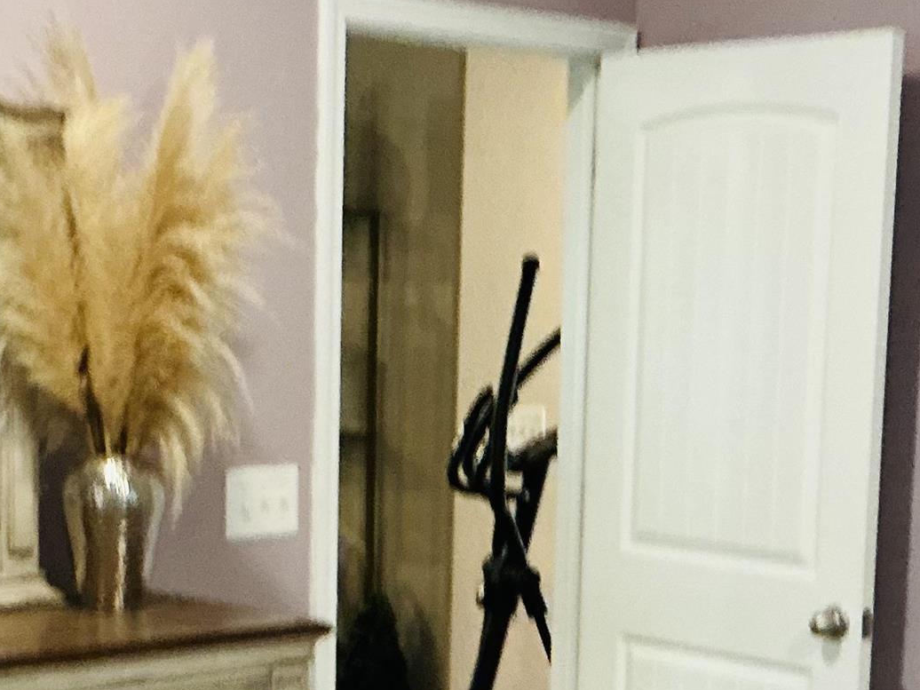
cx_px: 438
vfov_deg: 17.0
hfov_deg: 22.8
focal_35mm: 86
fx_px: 2286
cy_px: 589
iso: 250
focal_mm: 3
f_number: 1.8
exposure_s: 1/40
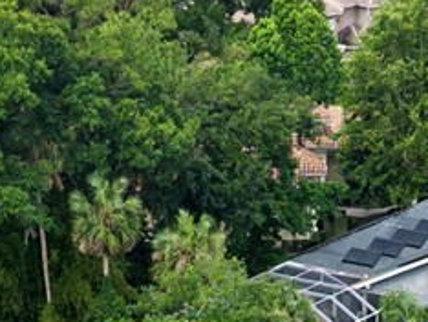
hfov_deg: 12.0
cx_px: 238
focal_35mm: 164
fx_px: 2030
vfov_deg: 8.7
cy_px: 554
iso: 100
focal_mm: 8.7
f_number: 1.8
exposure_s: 1/1000
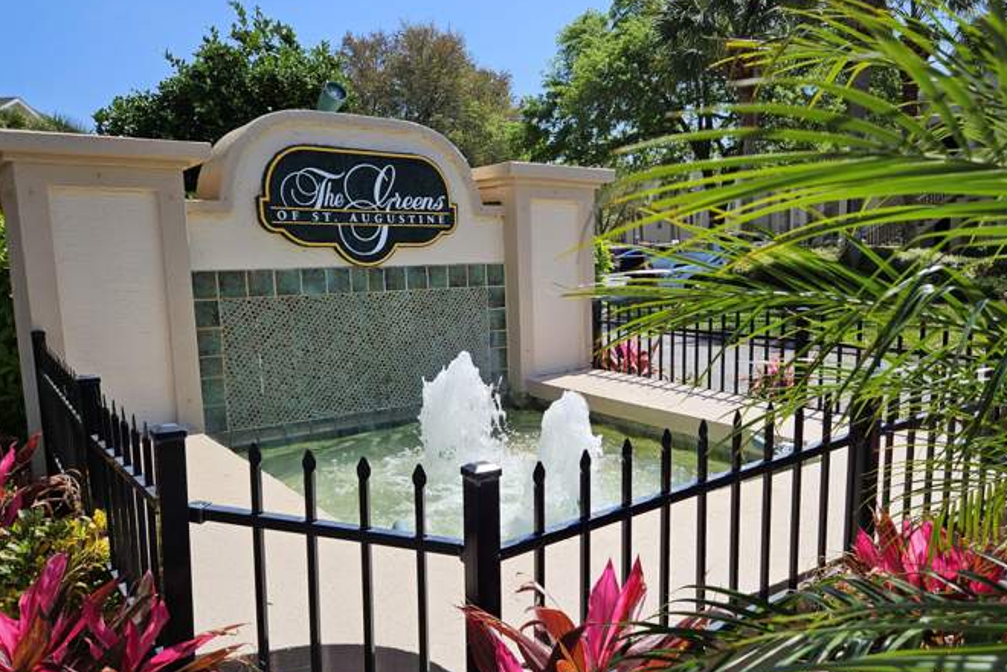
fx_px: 811
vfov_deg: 44.9
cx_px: 554
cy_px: 368
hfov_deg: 63.5
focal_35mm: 29
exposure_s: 1/2140
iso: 25
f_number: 1.8
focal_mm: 5.4
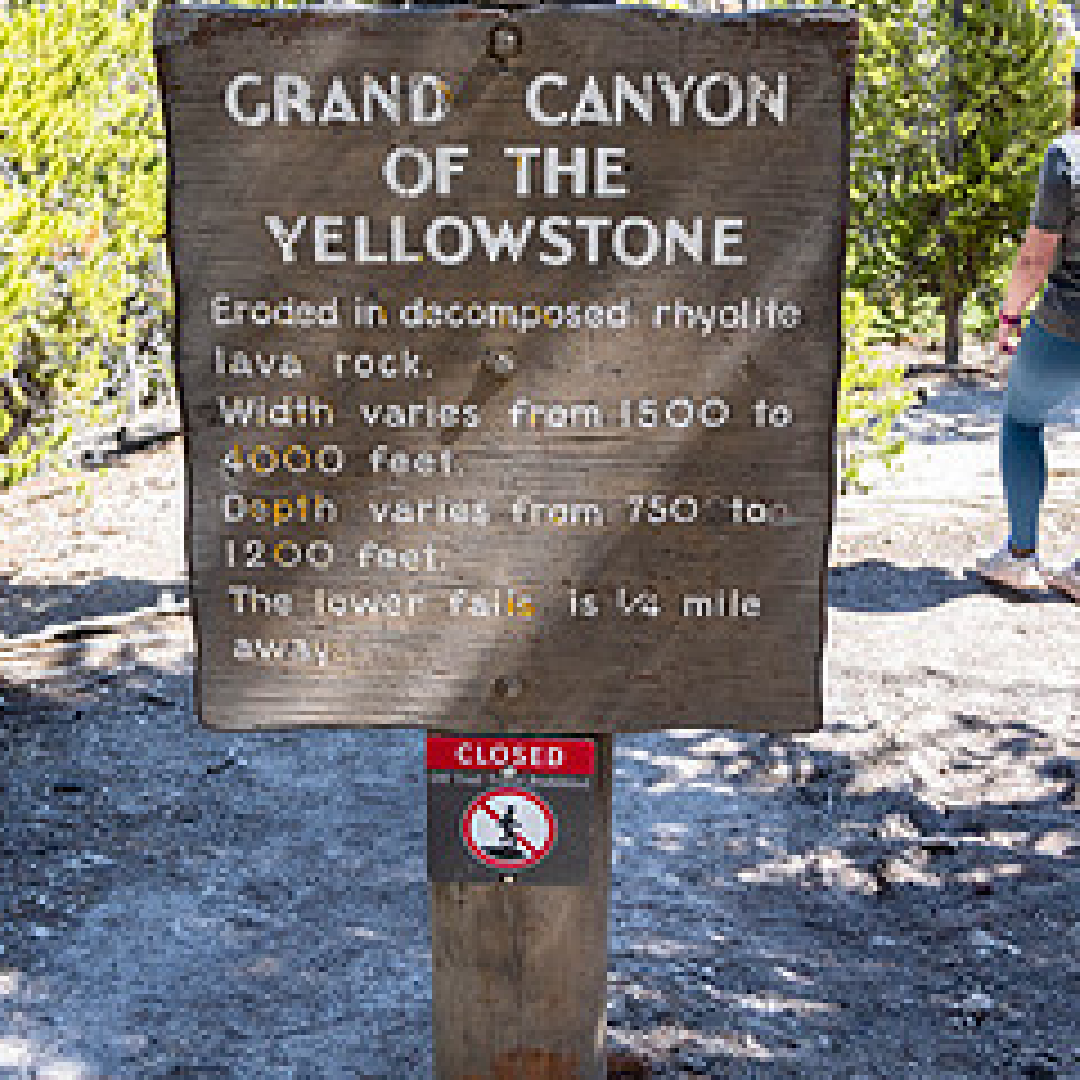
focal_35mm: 51
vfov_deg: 33.1
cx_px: 554
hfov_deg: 33.4
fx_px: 1800
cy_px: 362
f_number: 4
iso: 250
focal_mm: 24
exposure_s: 1/640
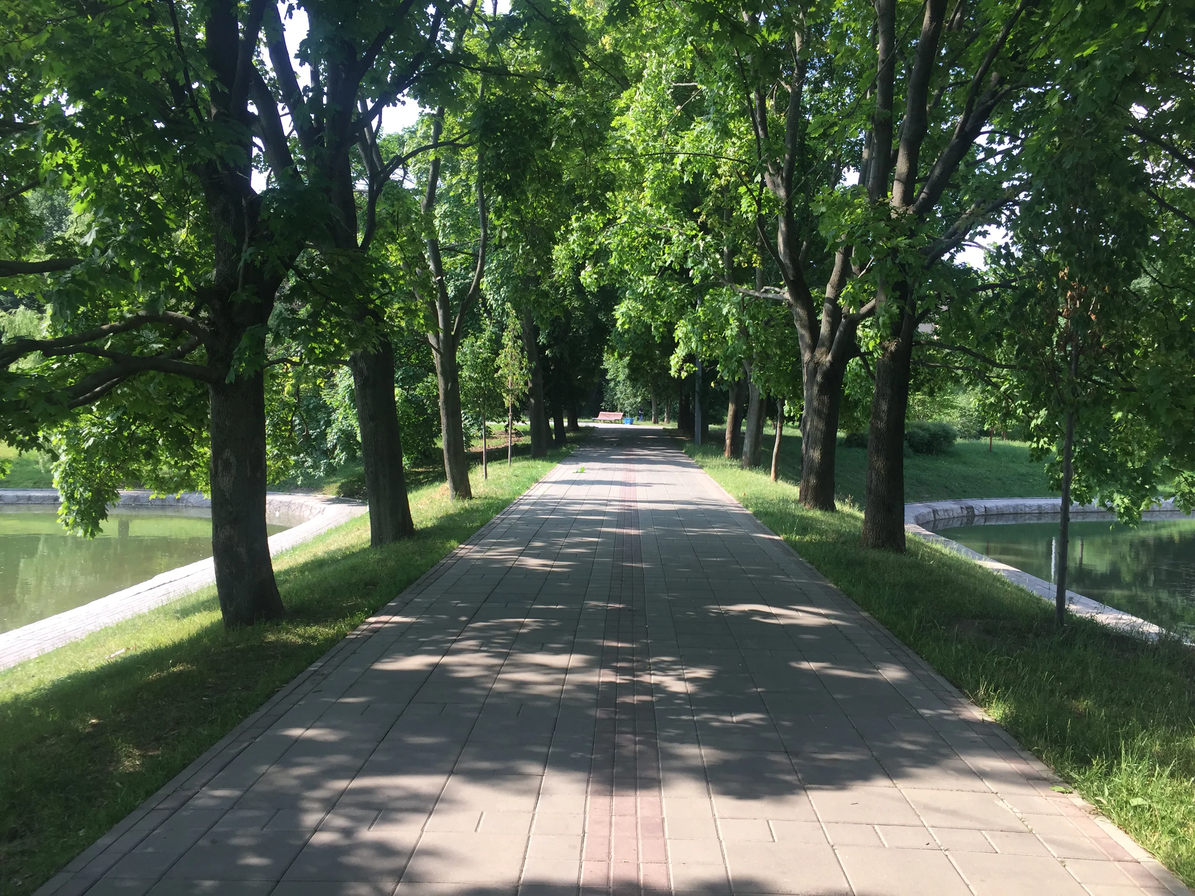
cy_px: 448
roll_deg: -1.9
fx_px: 1001
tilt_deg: -2.2
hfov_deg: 61.7
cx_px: 598
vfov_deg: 48.2
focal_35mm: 29
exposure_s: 1/430
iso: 32
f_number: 2.2
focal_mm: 4.15
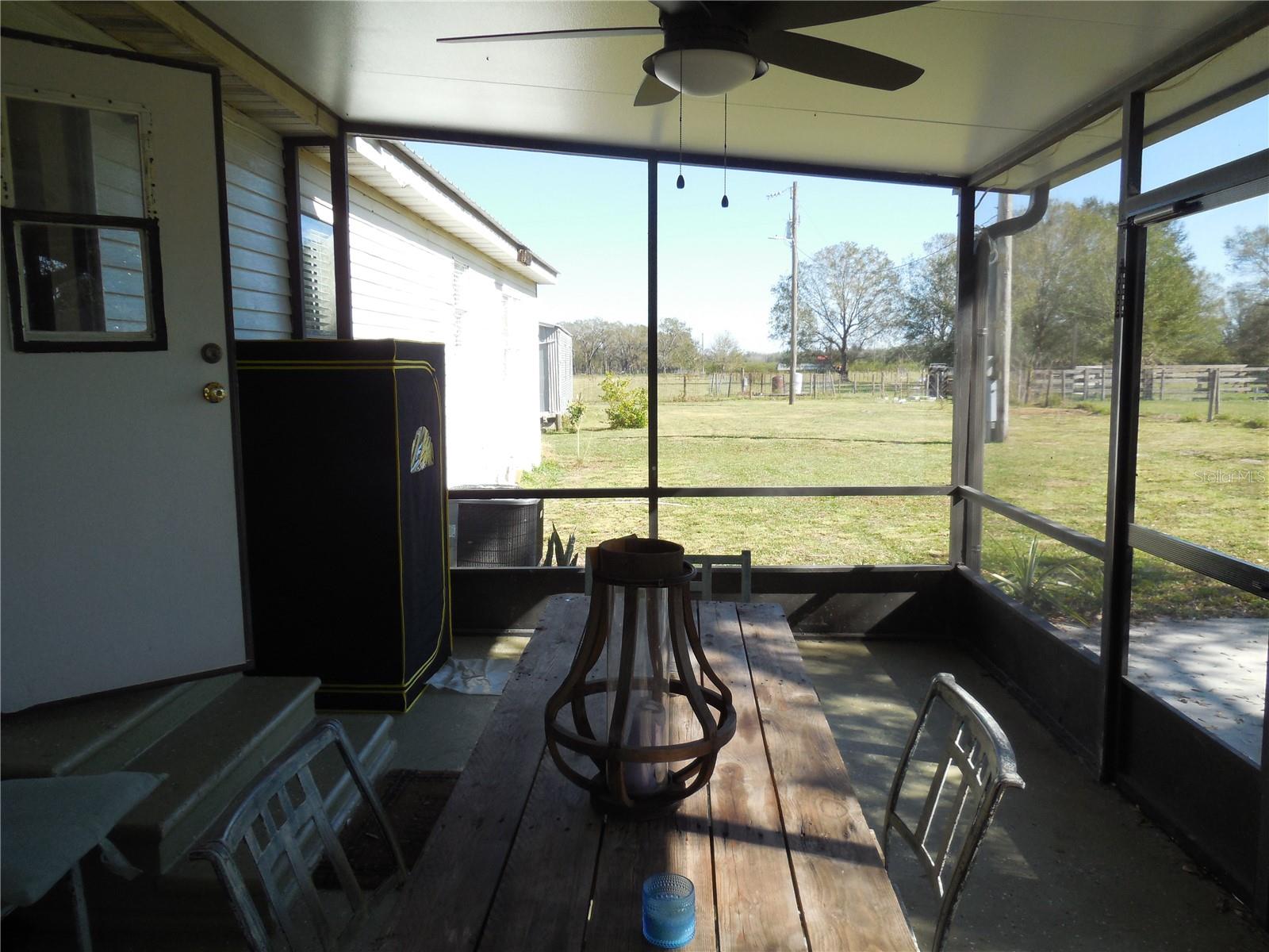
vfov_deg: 54.9
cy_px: 476
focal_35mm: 25
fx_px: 916
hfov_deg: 69.4
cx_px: 634
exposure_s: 1/400
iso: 125
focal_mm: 4.5
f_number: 3.1
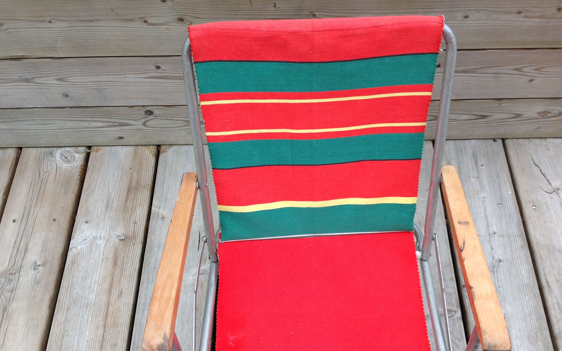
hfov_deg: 51.5
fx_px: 582
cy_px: 193
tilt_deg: -58.4
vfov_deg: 33.6
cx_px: 283
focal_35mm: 38
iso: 50
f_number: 2.4
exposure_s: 1/355
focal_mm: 4.28
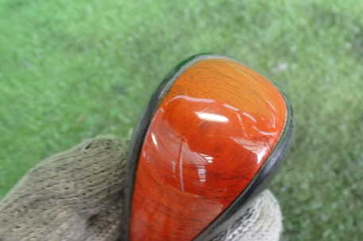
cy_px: 123
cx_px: 226
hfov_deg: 47.0
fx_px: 413
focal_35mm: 41
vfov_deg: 32.6
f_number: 2.3
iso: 320
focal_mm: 5.4
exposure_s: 1/30
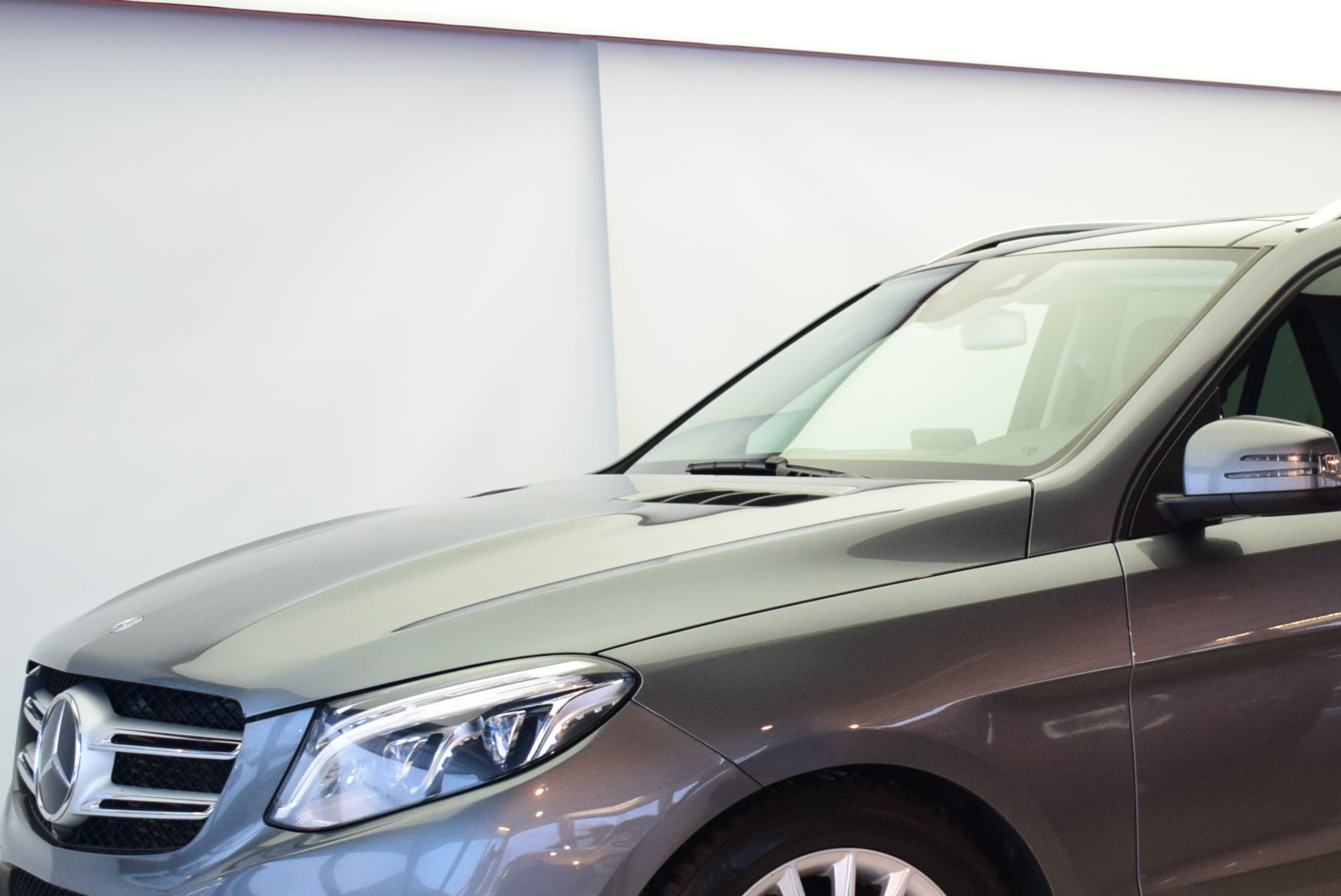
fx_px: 2647
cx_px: 1027
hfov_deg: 28.0
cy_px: 671
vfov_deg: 19.1
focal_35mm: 71
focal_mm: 28
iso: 1600
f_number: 4.2
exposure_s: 1/250
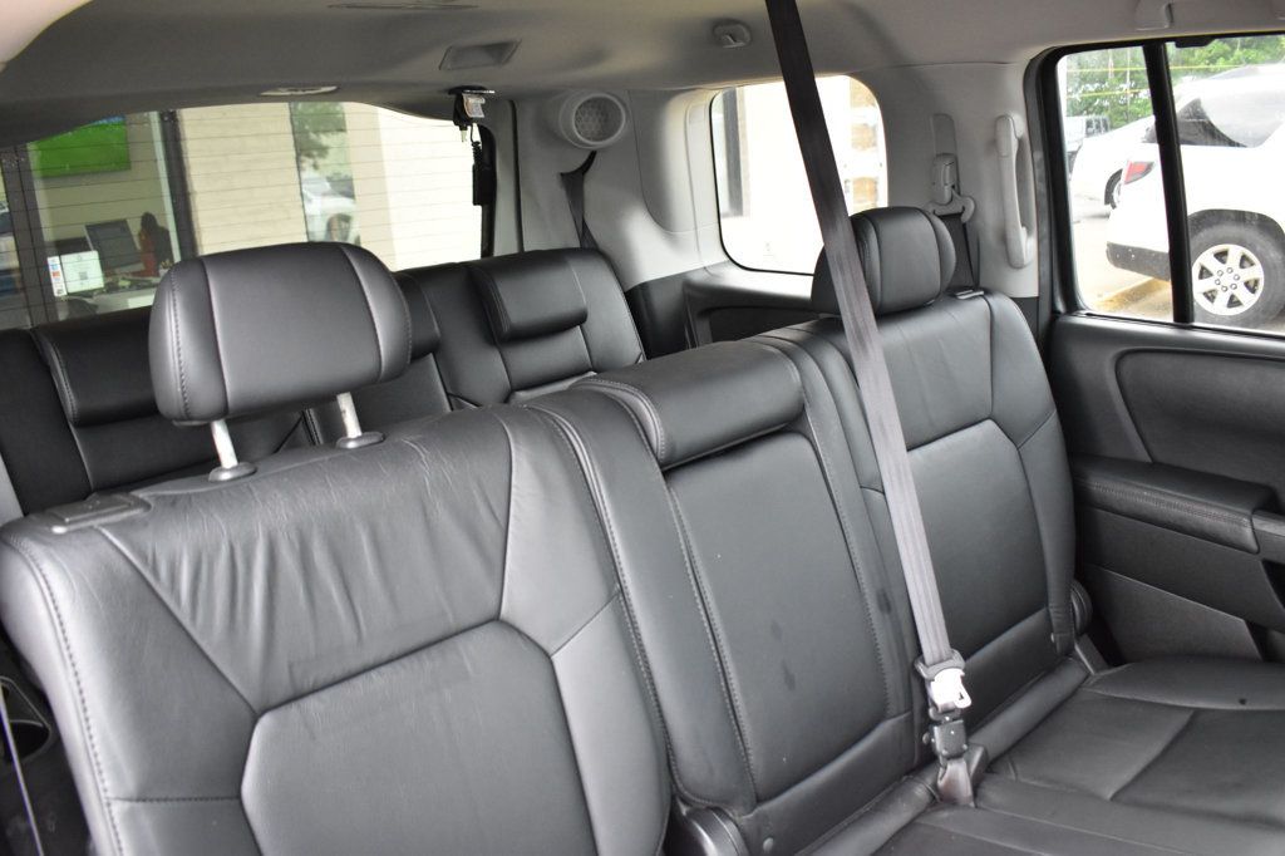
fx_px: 1070
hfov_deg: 61.9
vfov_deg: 43.6
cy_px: 428
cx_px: 642
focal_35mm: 30
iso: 2000
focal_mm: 20
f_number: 4
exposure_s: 1/125
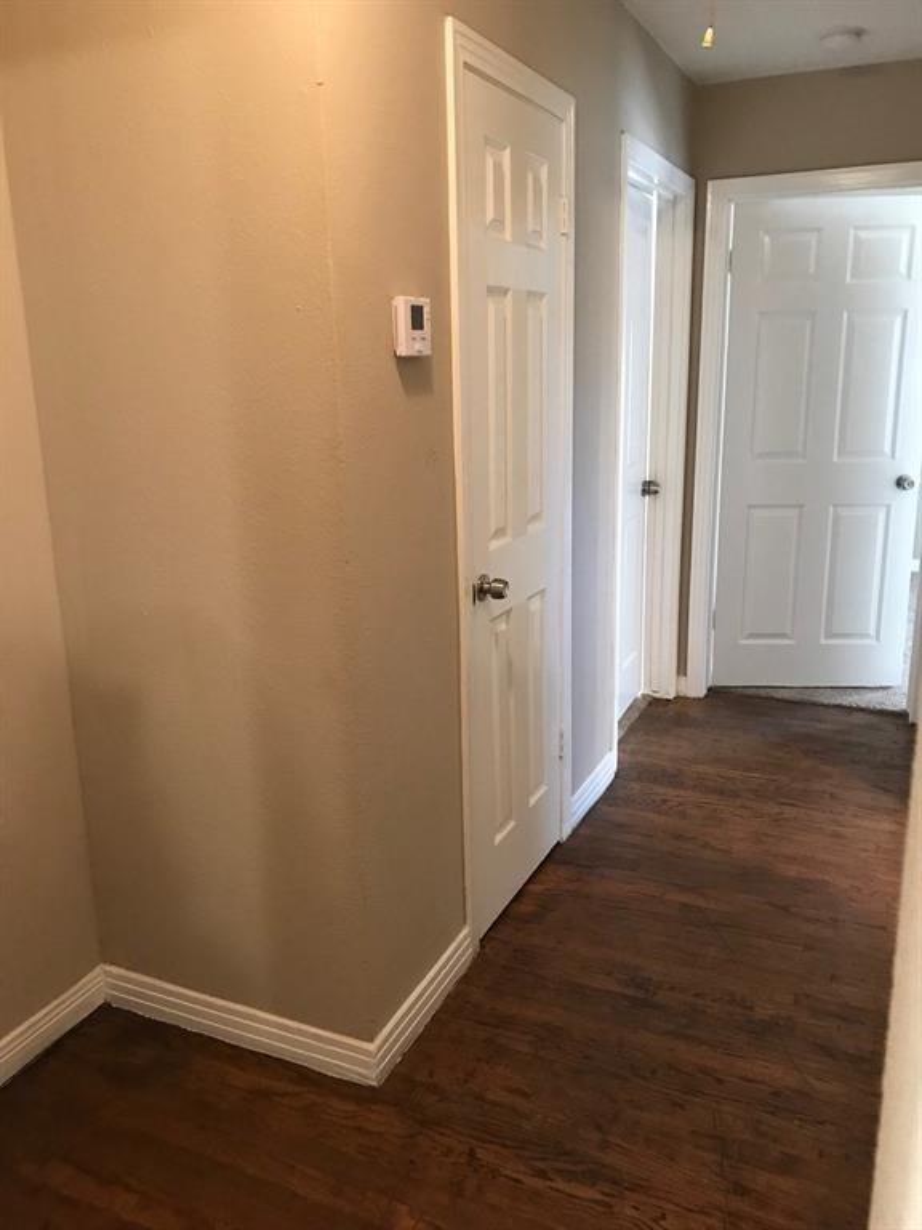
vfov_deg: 63.4
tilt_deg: -13.0
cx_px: 461
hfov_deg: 49.7
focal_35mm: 28
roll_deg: +1.3
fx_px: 994
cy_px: 615
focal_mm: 3.99
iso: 100
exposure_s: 1/15
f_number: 1.8
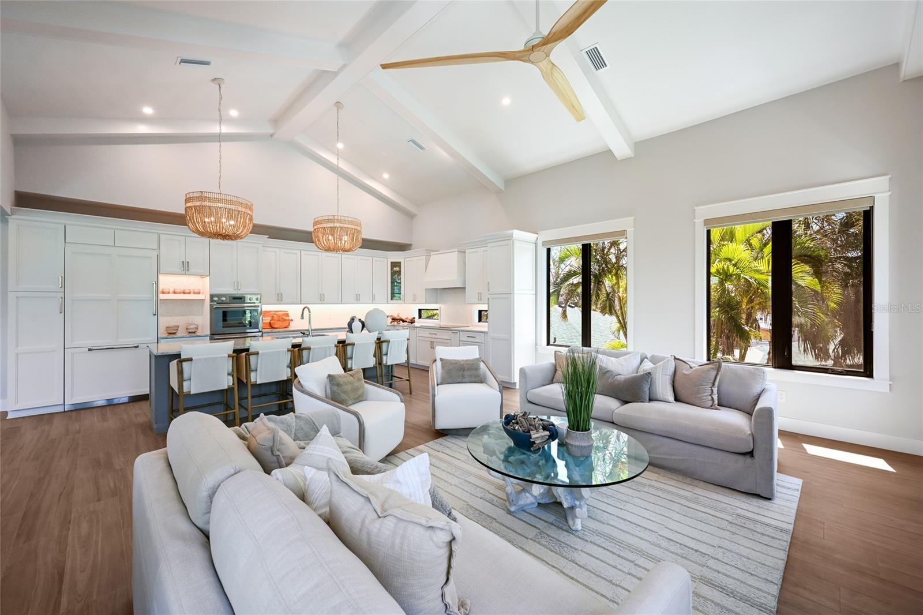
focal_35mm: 14
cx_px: 462
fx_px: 359
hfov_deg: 104.3
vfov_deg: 81.2
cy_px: 308
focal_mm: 14
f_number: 8
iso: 800
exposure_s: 1/100
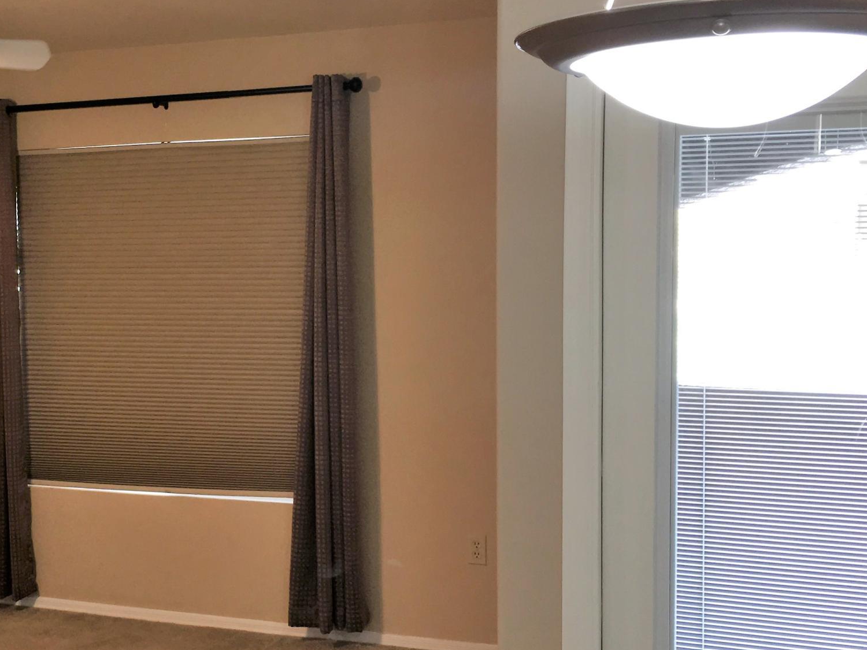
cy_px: 333
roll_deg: +0.3
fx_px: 1453
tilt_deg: -3.1
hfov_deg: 31.8
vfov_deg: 25.2
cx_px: 103
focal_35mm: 58
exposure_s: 1/30
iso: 40
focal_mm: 4.15
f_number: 2.2
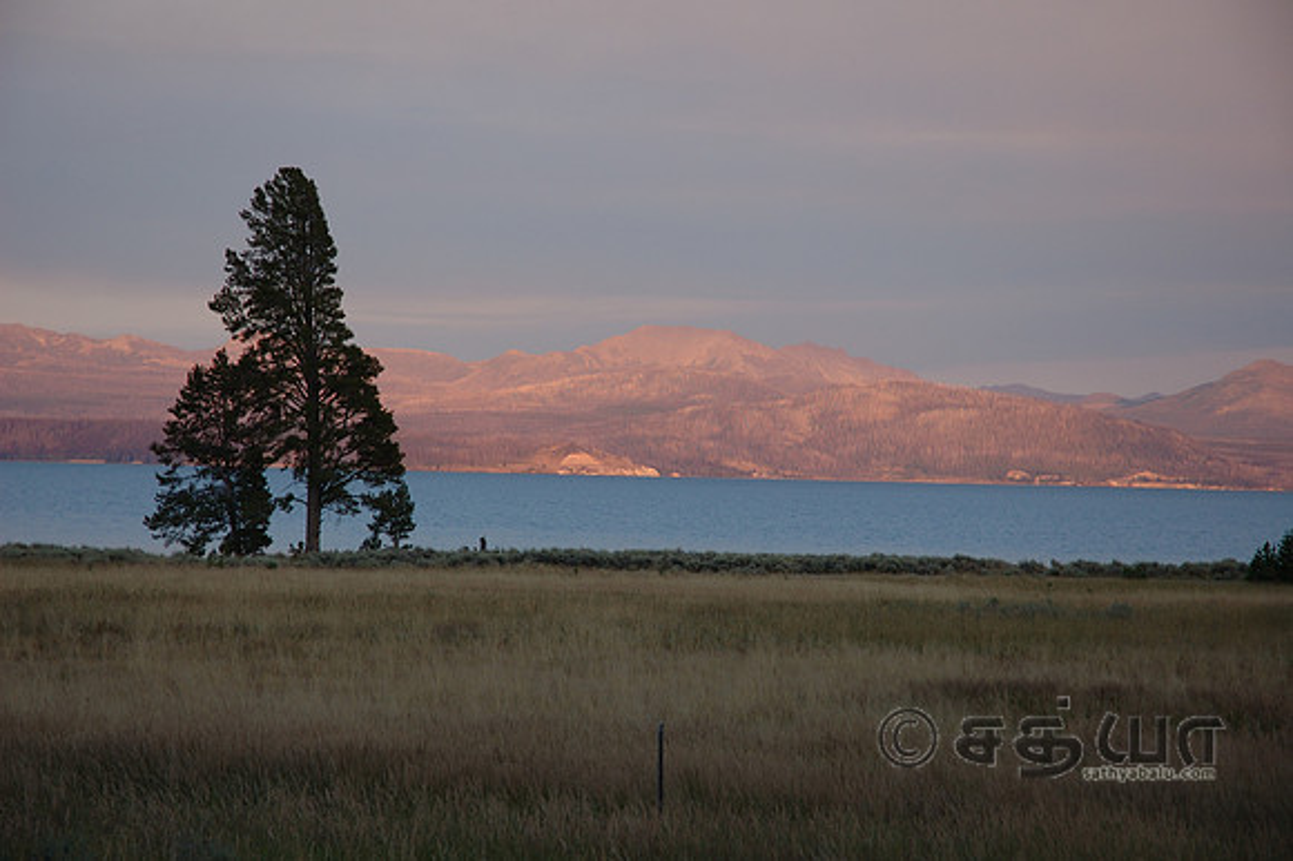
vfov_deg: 13.0
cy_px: 430
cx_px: 646
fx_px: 3769
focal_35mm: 105
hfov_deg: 19.5
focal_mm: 70
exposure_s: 1/80
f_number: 5
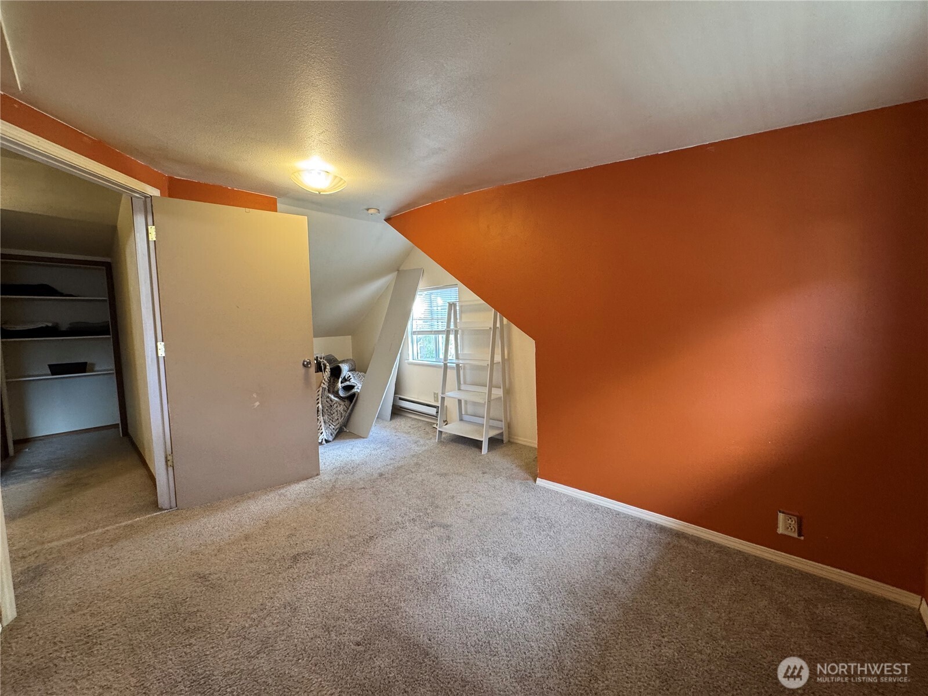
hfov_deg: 102.1
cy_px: 348
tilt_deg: -3.5
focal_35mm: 14
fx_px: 375
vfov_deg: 85.7
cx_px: 464
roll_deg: +1.7
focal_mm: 2.22
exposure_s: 1/60
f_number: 2.2
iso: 250
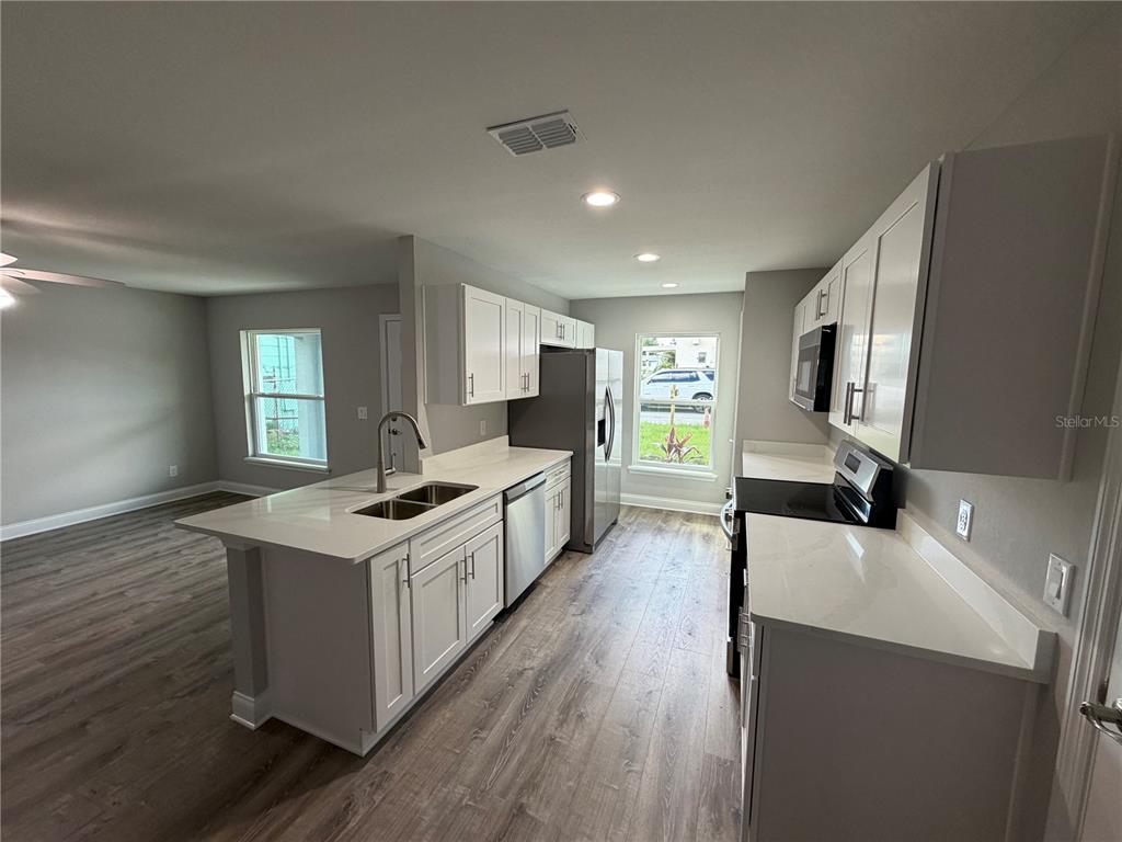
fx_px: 454
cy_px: 421
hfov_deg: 102.1
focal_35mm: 14
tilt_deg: -6.2
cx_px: 561
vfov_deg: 85.7
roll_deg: -1.0
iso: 160
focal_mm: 2.22
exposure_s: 1/120
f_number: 2.2
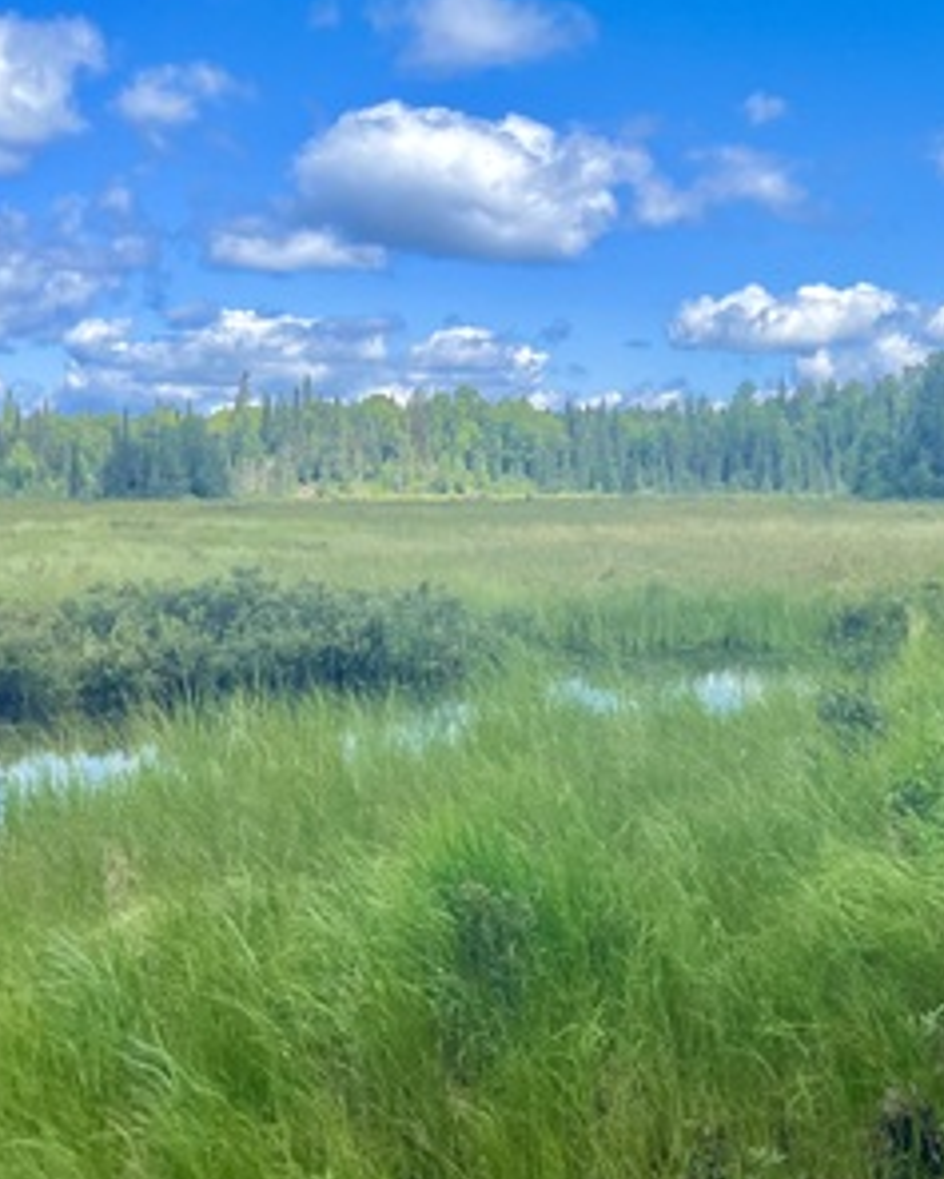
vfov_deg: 38.7
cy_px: 518
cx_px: 649
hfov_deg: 31.2
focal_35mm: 48
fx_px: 1675
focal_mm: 5.1
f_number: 1.6
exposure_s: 1/2268
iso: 50
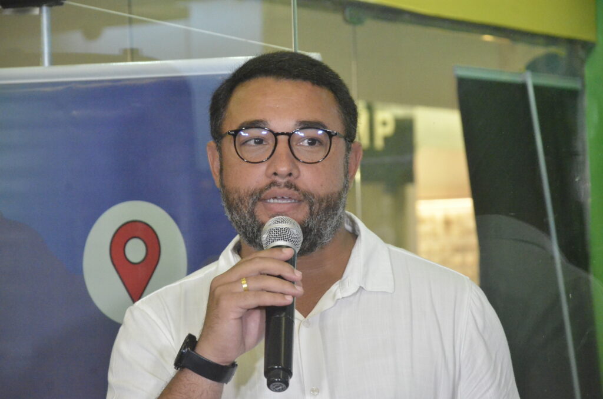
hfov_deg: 14.0
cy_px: 200
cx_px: 302
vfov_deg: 9.3
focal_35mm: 147
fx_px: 2457
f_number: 7.1
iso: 6400
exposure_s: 1/160
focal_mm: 98
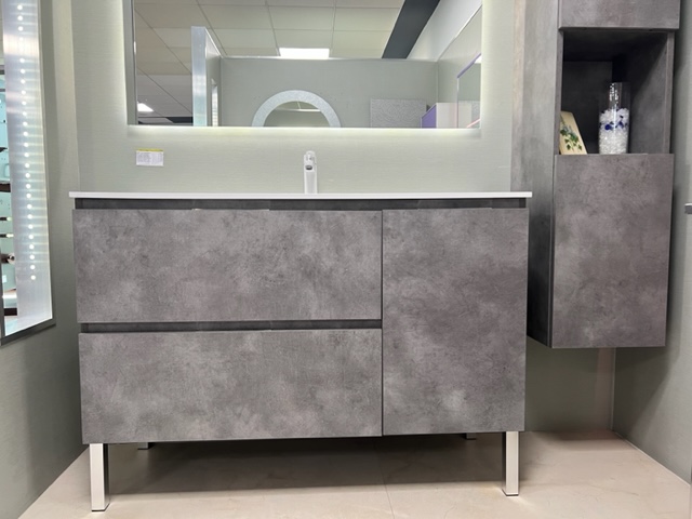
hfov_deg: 67.3
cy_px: 260
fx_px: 520
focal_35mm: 26
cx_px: 346
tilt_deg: -4.6
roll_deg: +0.2
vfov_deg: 53.1
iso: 200
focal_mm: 5.7
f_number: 1.5
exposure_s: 1/50
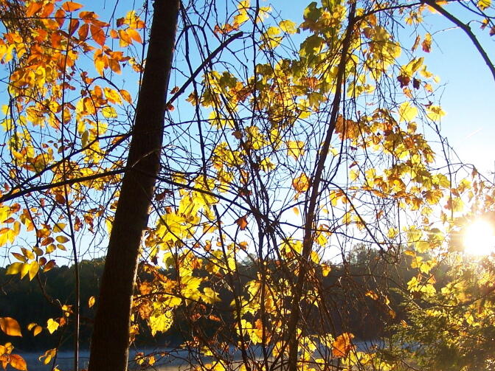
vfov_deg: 24.9
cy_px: 277
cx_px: 247
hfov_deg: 33.2
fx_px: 829
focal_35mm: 58
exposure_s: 1/1000
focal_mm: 6.3
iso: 100
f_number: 2.8
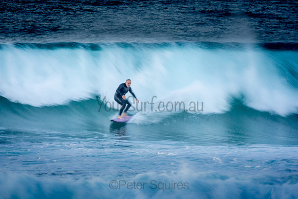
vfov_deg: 1.8
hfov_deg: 2.7
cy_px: 100
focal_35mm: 750
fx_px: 6209
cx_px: 149
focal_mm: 500
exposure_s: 1/20
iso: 100
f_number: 16
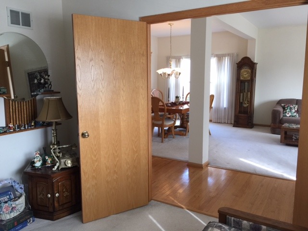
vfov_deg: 48.2
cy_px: 116
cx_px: 154
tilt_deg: -8.4
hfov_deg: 61.7
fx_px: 258
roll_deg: +0.0
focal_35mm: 29
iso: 40
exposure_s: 1/30
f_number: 2.2
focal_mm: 4.15
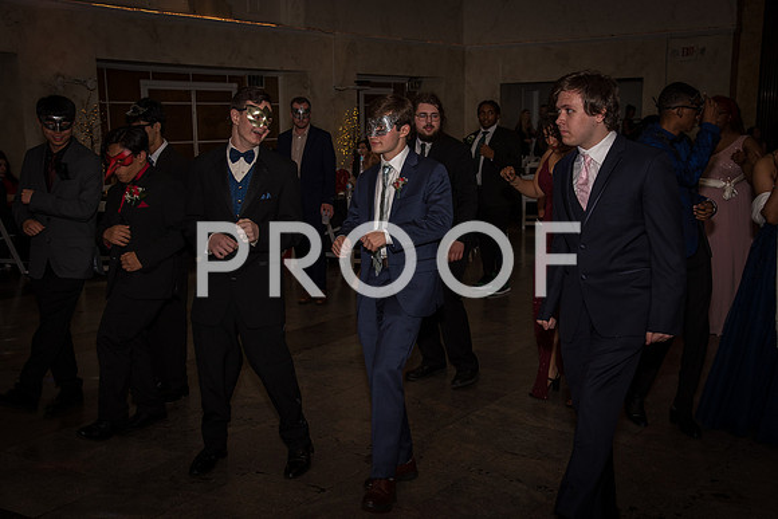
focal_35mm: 46
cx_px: 389
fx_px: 994
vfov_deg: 29.3
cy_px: 260
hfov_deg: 42.7
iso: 200
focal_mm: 46
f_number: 7.1
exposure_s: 1/80
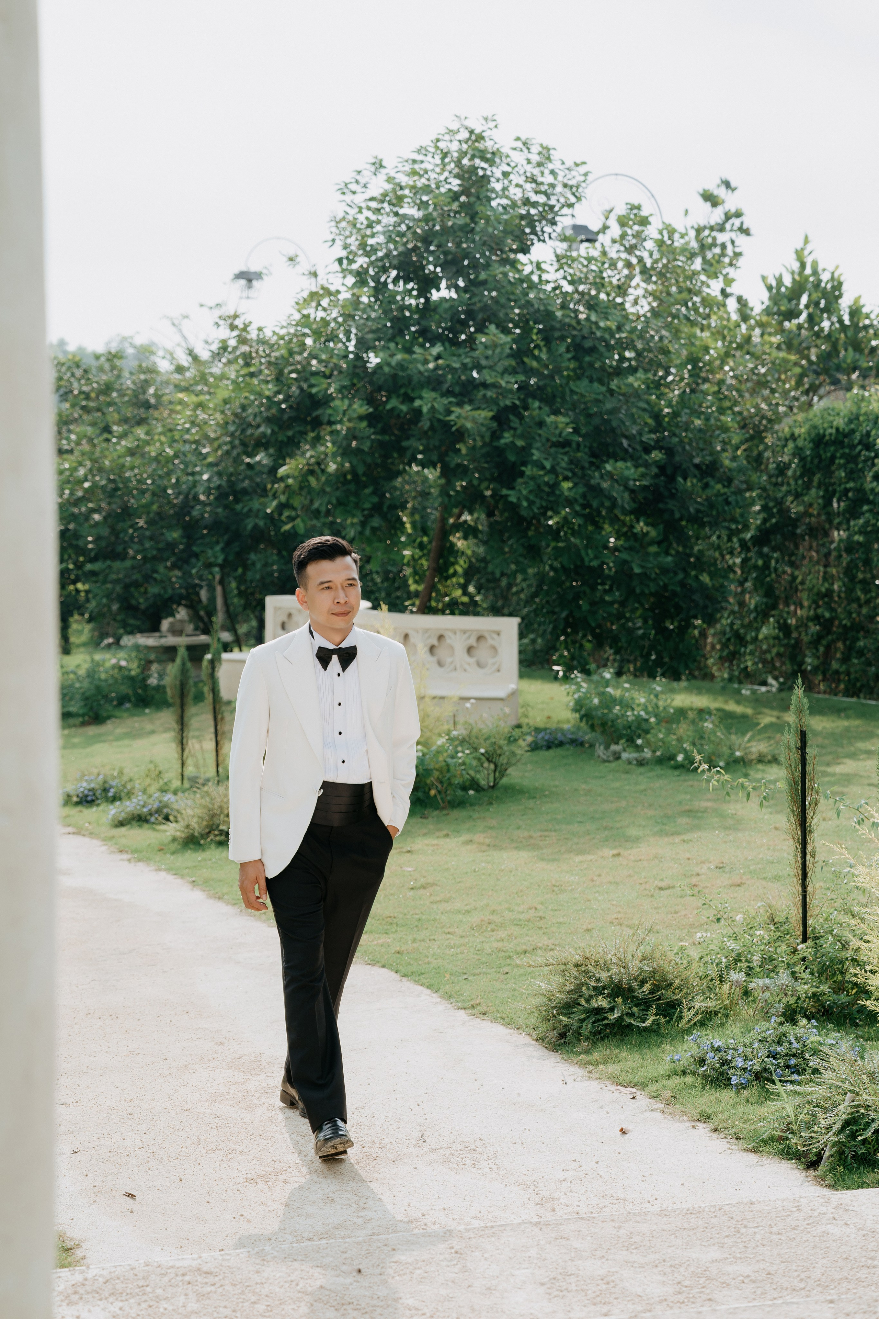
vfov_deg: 29.7
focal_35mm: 68
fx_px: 2490
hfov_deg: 20.0
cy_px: 660
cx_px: 440
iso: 160
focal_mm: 68
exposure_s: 1/800
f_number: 4
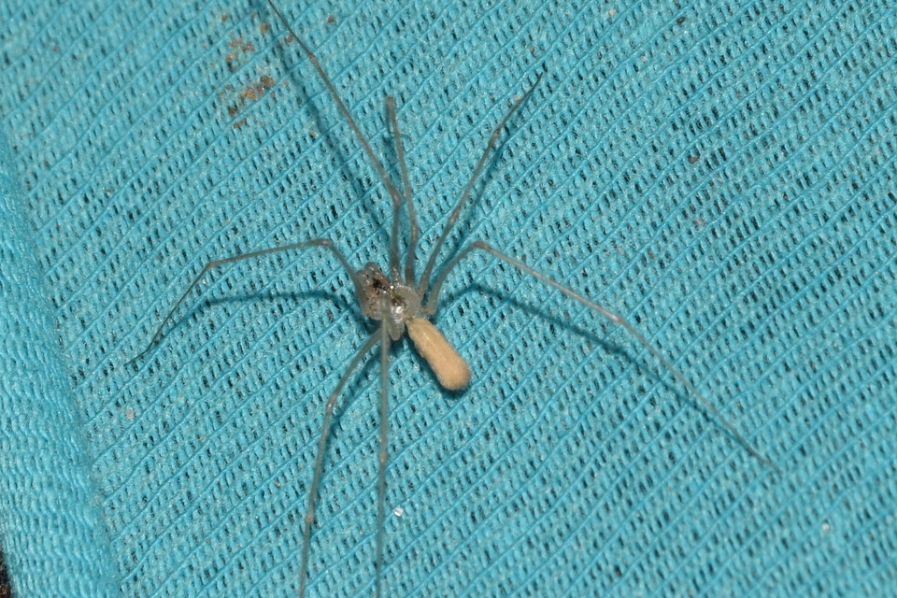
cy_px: 299
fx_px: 5232
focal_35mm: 210
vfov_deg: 6.5
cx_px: 448
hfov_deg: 9.8
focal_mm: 140
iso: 400
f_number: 16
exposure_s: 1/160
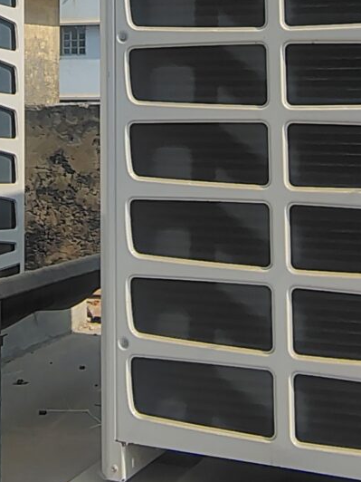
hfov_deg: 19.1
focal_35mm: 77
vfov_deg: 23.1
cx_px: 118
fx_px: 1071
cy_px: -107
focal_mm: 2.13
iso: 100
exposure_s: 1/1423
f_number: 2.2
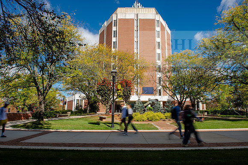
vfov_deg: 53.2
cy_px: 82
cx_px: 124
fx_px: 165
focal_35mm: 24
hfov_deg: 73.7
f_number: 18
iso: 31
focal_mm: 24
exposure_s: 1/10
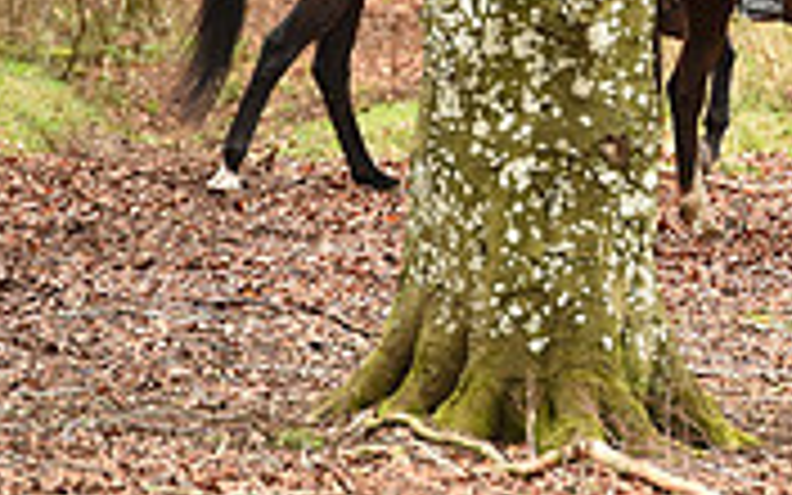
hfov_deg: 3.1
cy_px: -166
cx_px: 1292
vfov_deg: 2.0
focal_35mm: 673
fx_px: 14526
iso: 2200
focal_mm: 200
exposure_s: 1/1250
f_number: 4
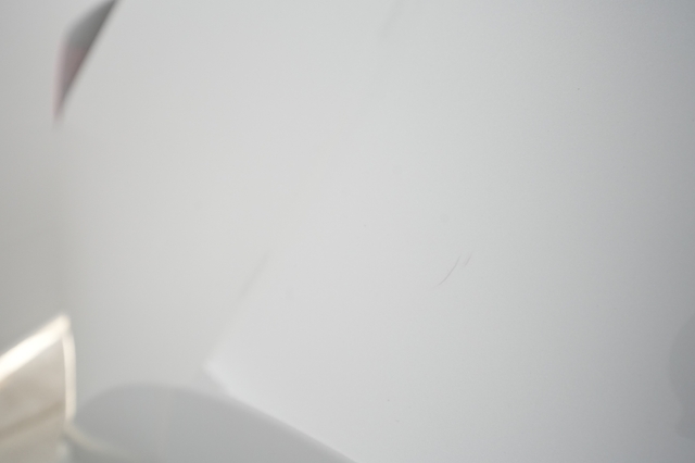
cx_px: 348
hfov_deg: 65.5
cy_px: 232
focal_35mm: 28
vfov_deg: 46.4
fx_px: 540
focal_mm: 28
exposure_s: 1/80
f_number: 6.3
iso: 2000
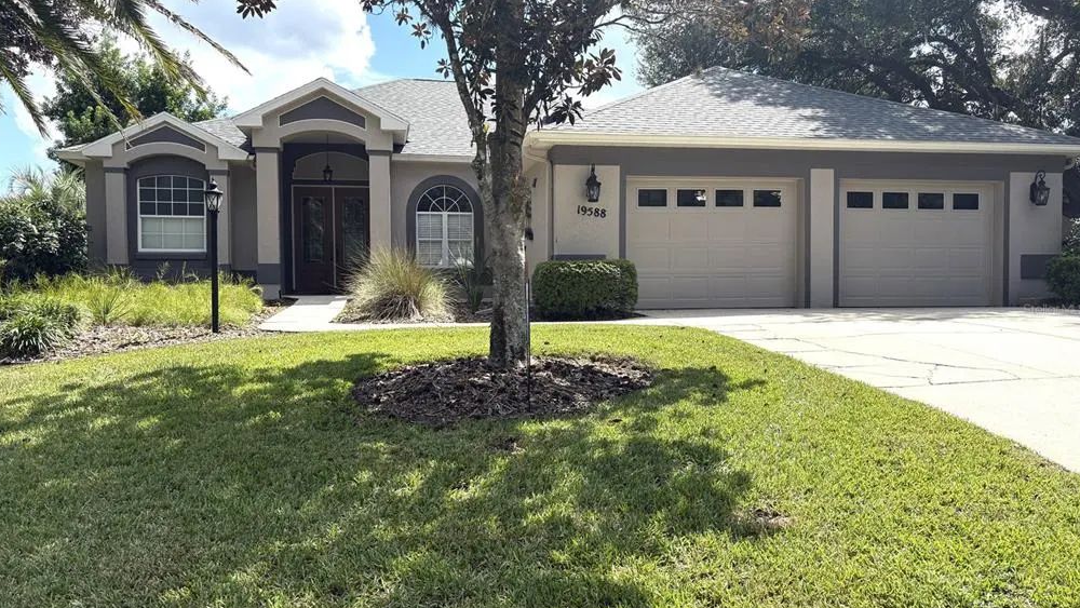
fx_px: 831
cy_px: 309
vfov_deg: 40.2
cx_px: 536
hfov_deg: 66.1
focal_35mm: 29
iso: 64
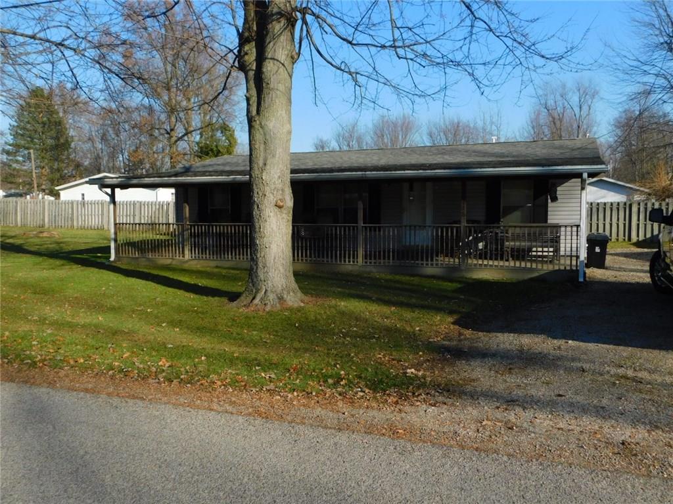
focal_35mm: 30
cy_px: 252
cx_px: 336
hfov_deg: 60.0
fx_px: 583
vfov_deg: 46.8
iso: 125
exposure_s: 1/1250
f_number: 3.2
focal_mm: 5.3
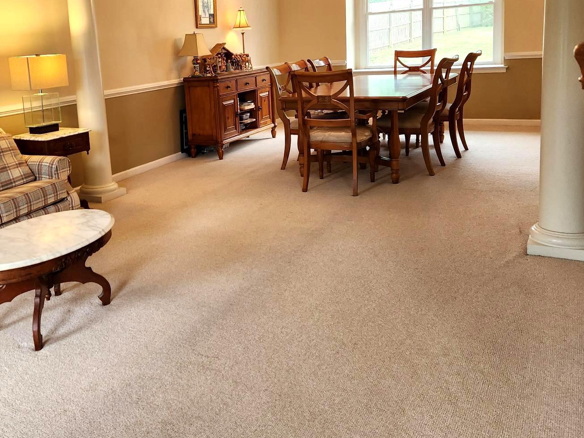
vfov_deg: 39.1
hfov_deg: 50.5
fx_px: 607
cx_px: 200
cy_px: 137
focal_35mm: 36
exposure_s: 1/120
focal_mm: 5.4
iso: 160
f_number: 1.8
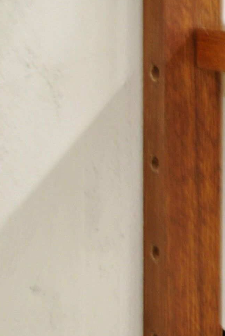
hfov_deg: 5.9
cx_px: 398
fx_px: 2131
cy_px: 212
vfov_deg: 9.0
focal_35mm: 228
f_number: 5
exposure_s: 1/5
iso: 200
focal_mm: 38
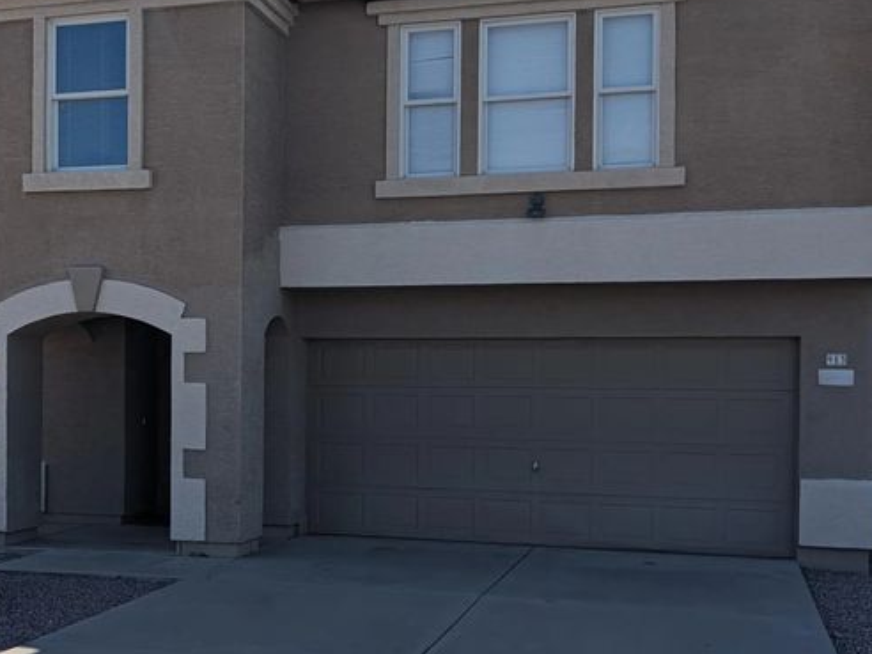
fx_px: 1260
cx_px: 262
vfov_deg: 29.1
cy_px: 371
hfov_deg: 37.6
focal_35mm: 50
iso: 22
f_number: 1.68
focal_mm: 6.9
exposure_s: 1/1825
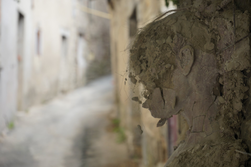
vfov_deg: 19.5
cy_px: 84
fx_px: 488
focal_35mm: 70
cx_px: 126
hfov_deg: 28.8
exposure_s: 1/125
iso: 250
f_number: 5.6
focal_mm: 70
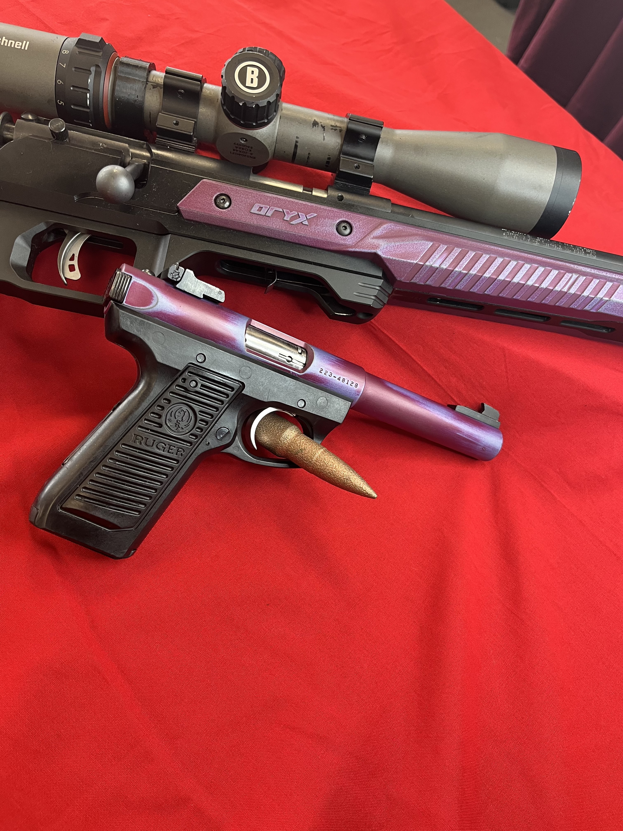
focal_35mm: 26
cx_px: 312
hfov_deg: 53.1
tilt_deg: -59.8
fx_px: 624
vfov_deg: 67.3
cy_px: 416
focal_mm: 5.1
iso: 125
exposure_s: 1/60
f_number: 1.6
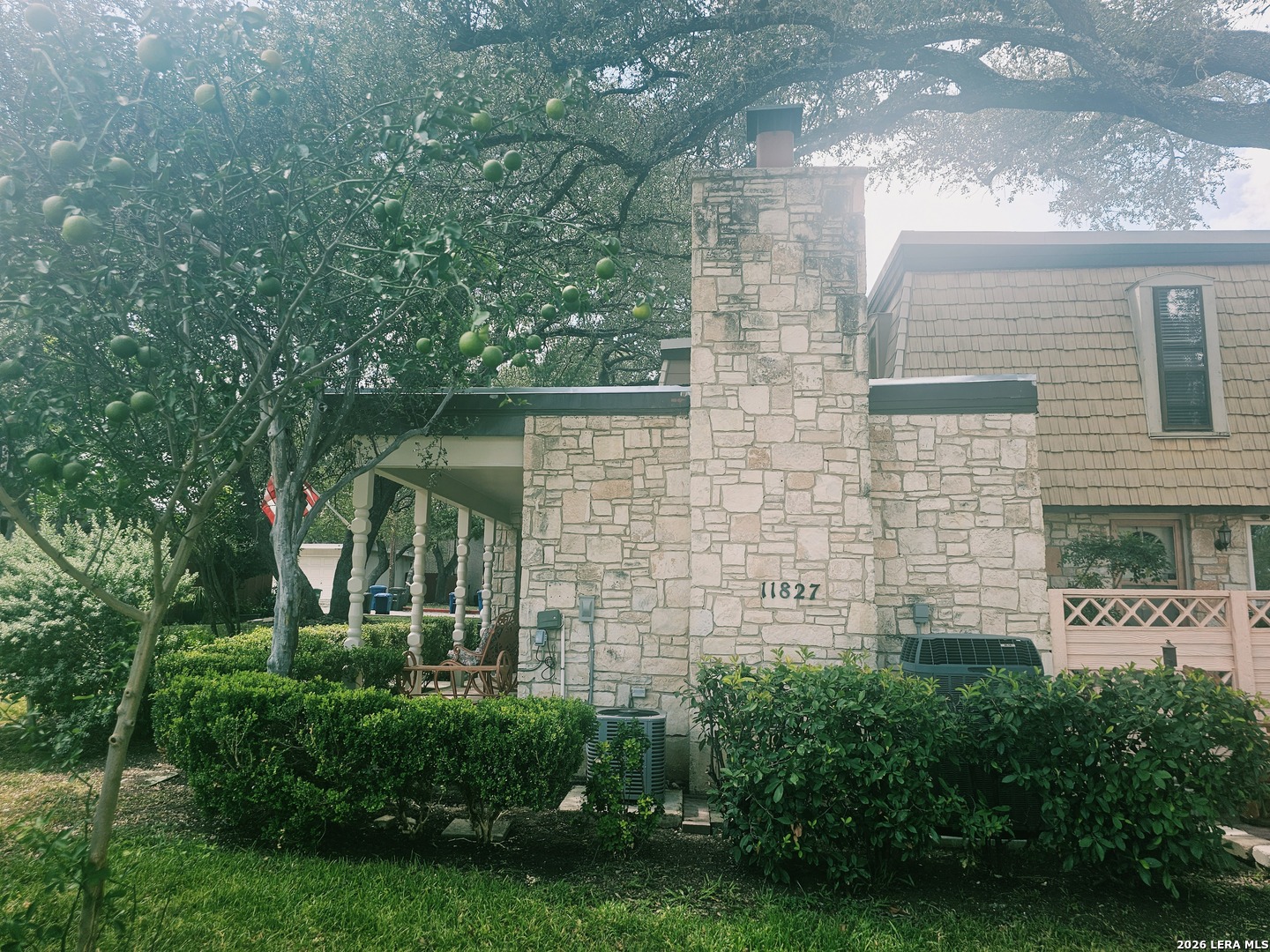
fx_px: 844
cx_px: 635
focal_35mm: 23
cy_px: 476
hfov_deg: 73.9
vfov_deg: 58.9
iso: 12
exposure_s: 1/180
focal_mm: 6.3
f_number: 1.7
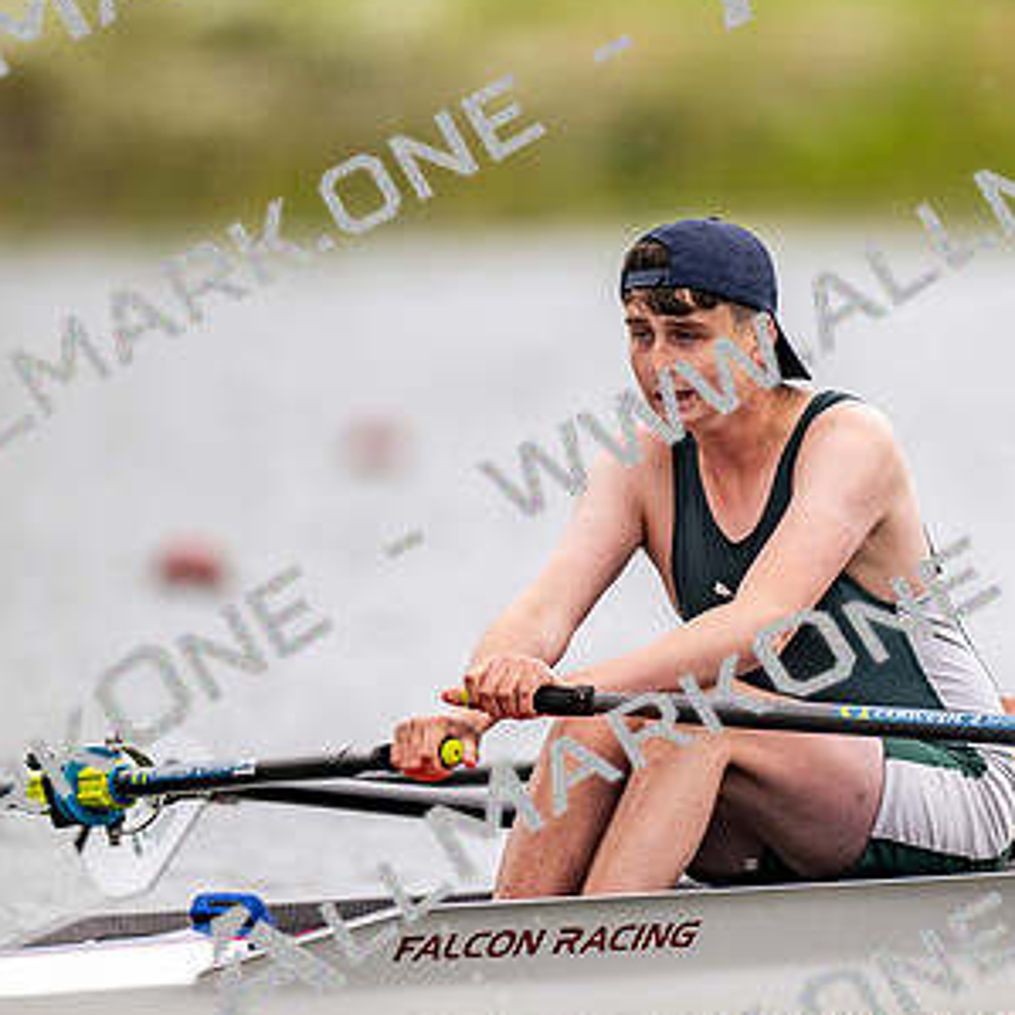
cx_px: 900
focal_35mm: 988
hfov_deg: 1.8
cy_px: 528
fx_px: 32776
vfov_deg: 1.8
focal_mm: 600
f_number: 4
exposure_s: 1/2500
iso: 320
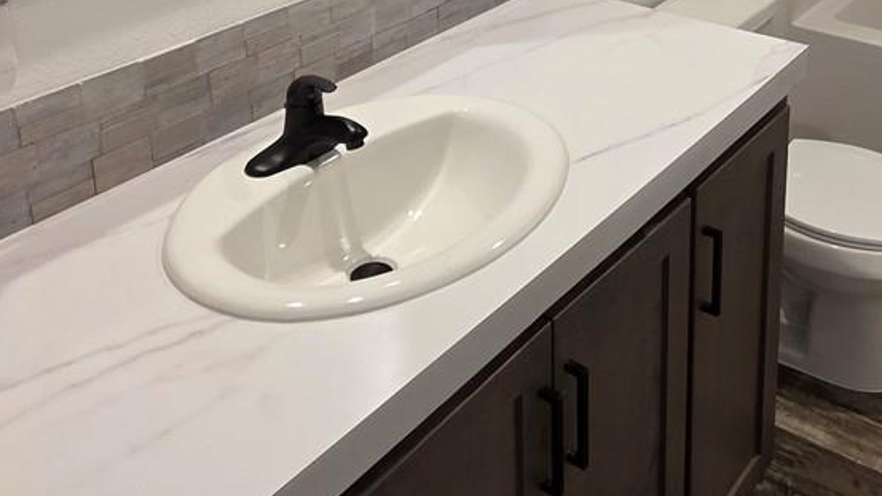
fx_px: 959
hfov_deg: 47.6
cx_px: 659
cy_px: -96
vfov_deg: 26.0
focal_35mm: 41
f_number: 1.9
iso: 200
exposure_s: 1/120
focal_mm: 2.2
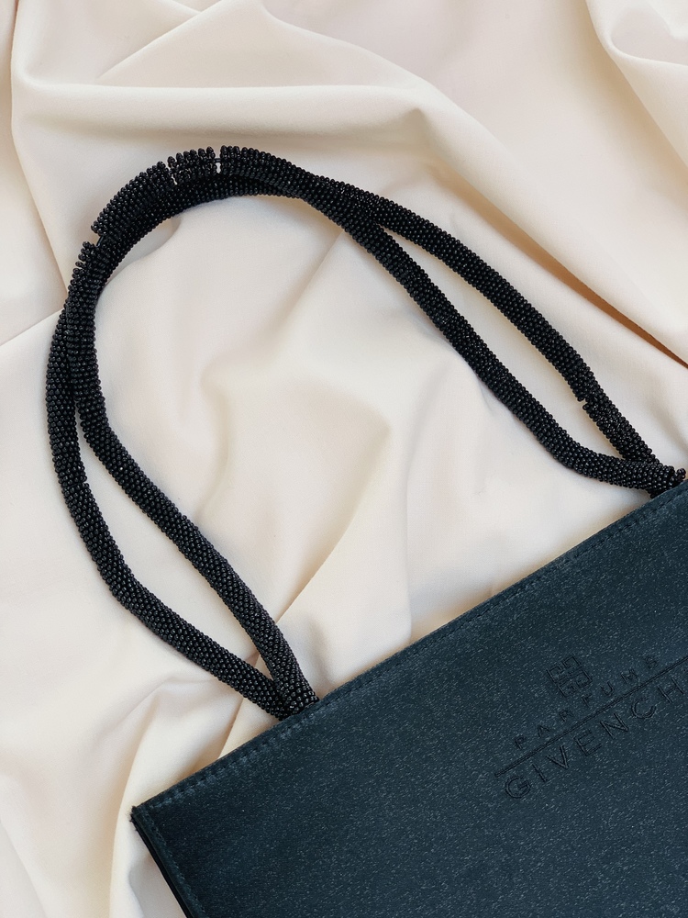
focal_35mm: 52
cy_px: 459
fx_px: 1378
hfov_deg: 28.0
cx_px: 344
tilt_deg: -72.7
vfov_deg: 36.8
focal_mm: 6
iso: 25
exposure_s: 1/122
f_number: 2.4
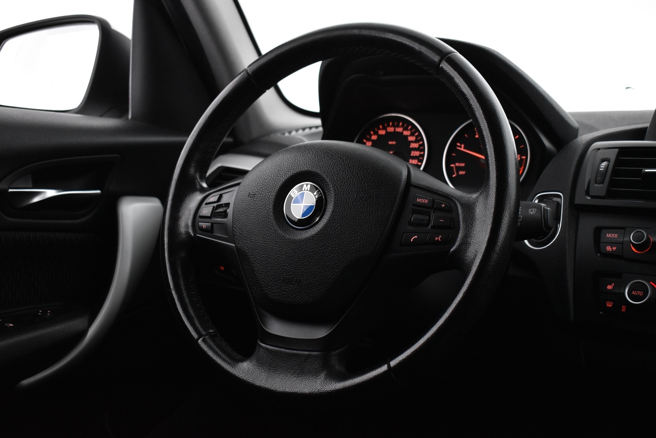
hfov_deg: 43.6
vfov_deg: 29.9
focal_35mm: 45
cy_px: 219
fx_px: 820
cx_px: 328
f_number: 4.2
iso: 3200
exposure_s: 1/50
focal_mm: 30
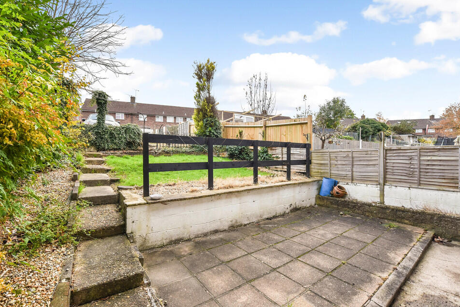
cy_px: 156
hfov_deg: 100.3
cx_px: 220
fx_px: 192
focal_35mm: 15
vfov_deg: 77.4
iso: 400
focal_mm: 14
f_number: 8
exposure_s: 1/200
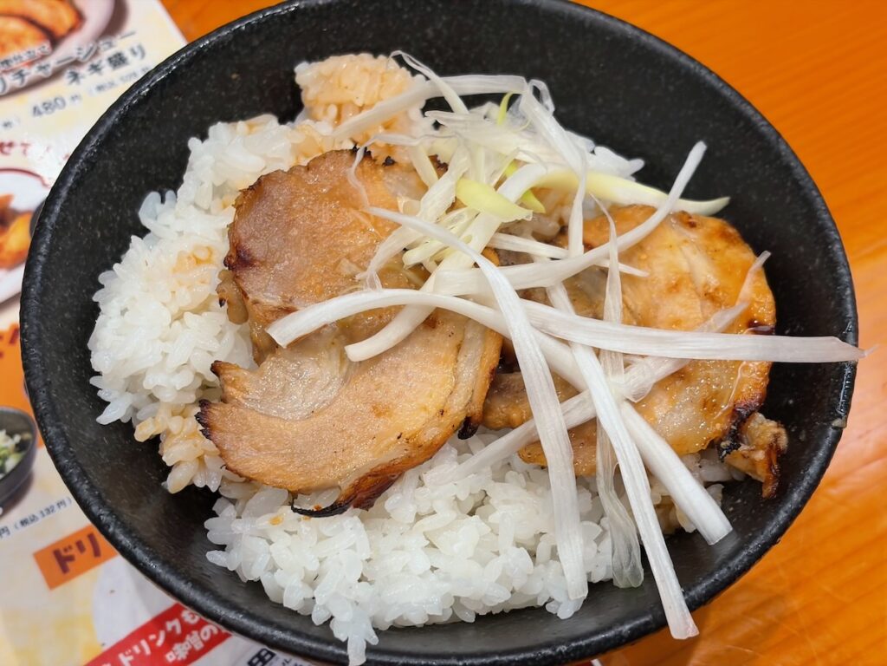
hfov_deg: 36.8
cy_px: 333
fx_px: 1332
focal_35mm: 52
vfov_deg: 28.0
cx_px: 444
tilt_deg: -58.8
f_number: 1.6
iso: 80
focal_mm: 5.96
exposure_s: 1/50
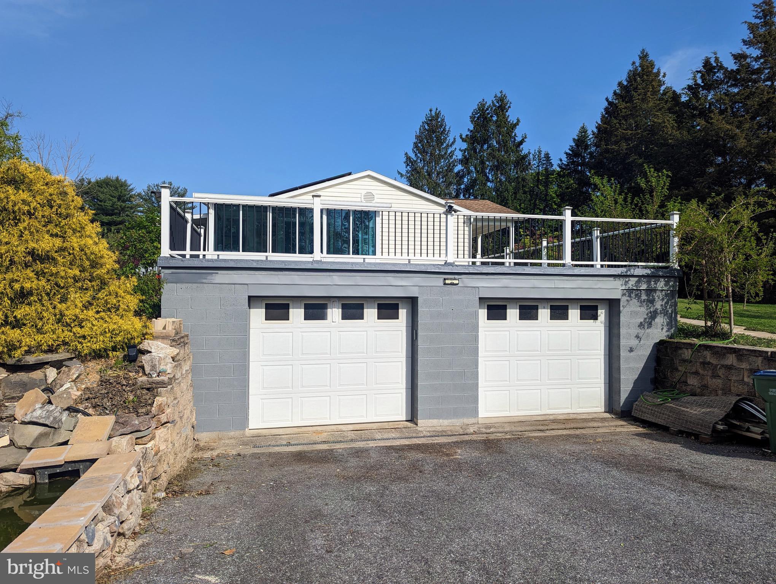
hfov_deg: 71.5
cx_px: 388
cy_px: 292
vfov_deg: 56.9
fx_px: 539
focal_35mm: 24
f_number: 1.85
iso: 58
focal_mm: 6.81
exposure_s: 1/3145
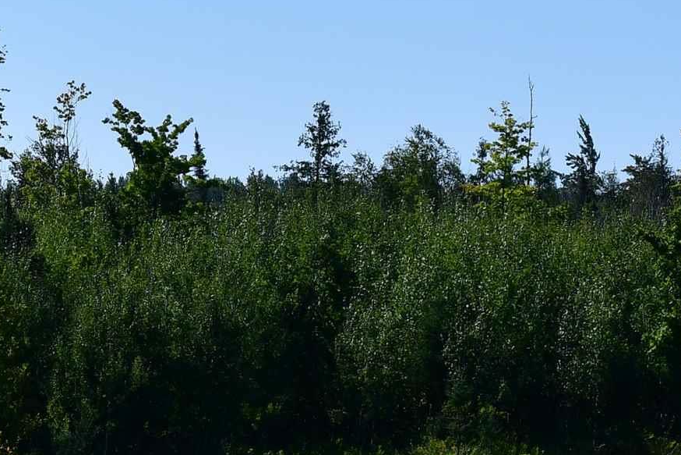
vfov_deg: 3.7
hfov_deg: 5.6
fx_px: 6981
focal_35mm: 369
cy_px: 494
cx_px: 131
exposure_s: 1/500
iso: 200
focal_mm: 70
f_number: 11
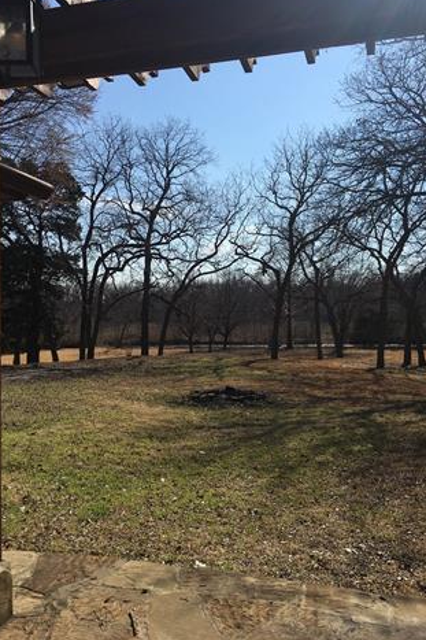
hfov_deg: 42.3
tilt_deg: +1.6
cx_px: 214
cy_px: 314
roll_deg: +0.9
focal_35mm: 31
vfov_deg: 60.3
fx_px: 551
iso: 25
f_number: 2.2
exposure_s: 1/3205
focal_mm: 4.15
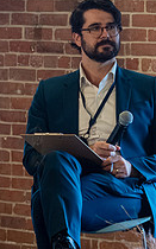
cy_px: 73
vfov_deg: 6.1
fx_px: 2364
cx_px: 163
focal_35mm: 347
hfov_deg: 3.8
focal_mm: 112
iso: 2500
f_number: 5.6
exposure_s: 1/200
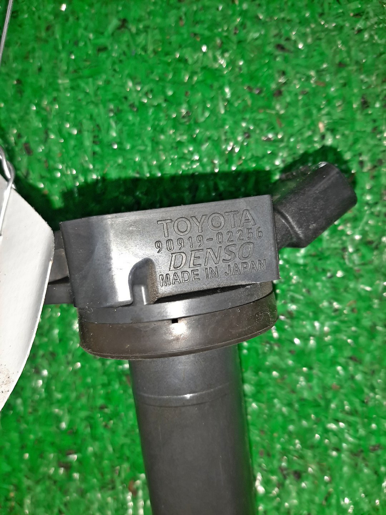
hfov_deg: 53.1
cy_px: 258
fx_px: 387
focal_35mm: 26
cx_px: 193
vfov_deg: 67.3
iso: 43
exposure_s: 1/50
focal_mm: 3.93
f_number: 1.7
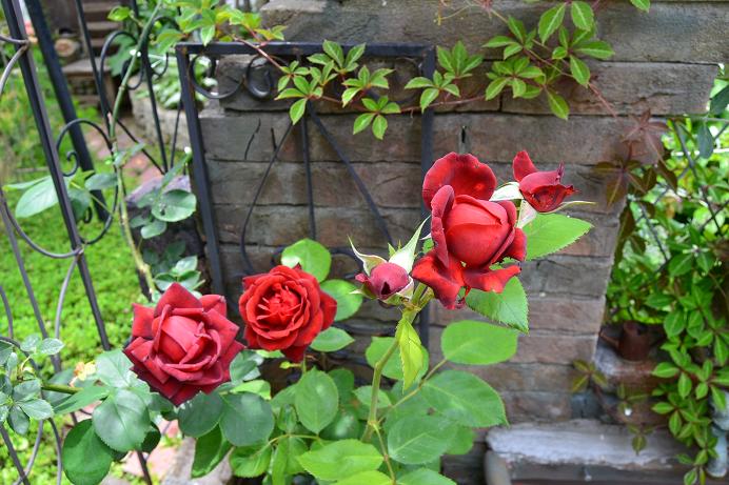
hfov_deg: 57.2
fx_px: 668
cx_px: 364
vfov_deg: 40.0
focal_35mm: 33
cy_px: 242
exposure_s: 1/160
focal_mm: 22
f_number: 9
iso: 400
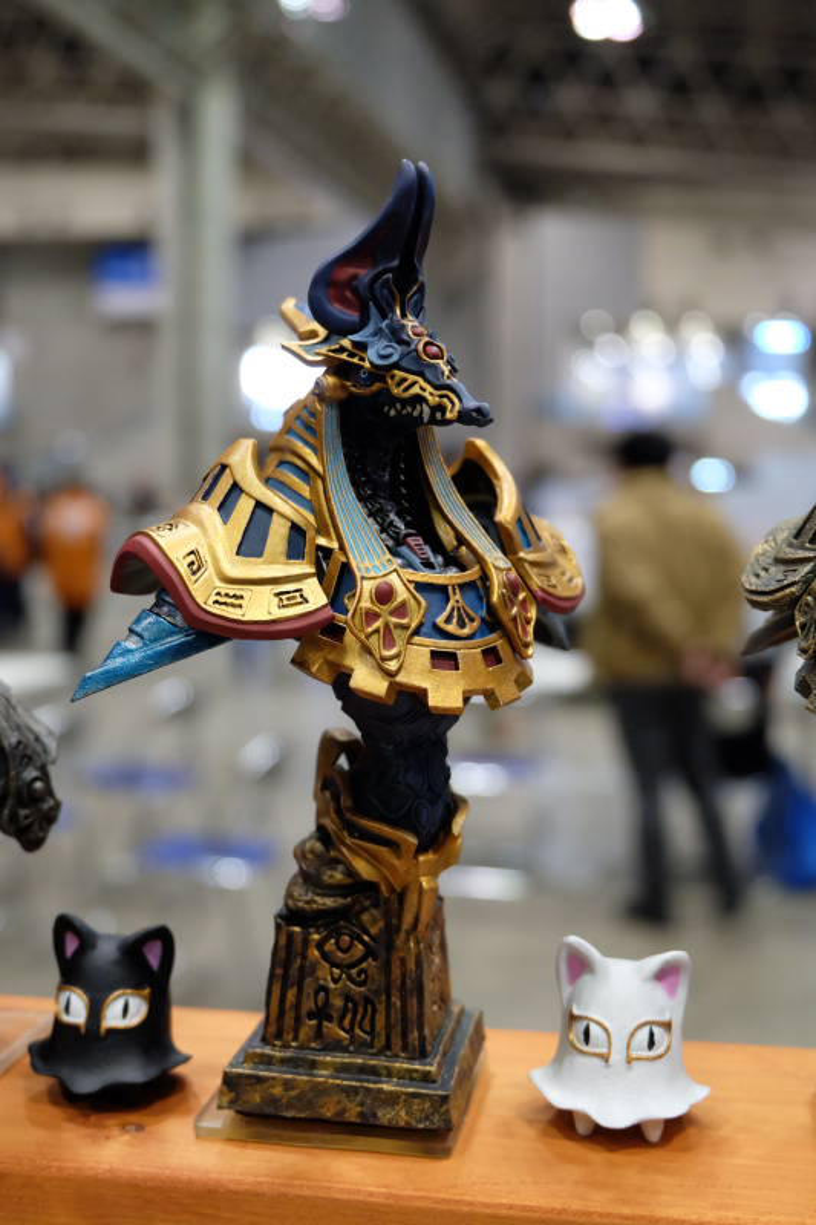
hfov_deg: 30.5
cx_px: 408
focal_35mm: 44
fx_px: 1497
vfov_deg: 44.5
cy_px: 612
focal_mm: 29.5
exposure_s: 1/70
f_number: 4.7
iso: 3200
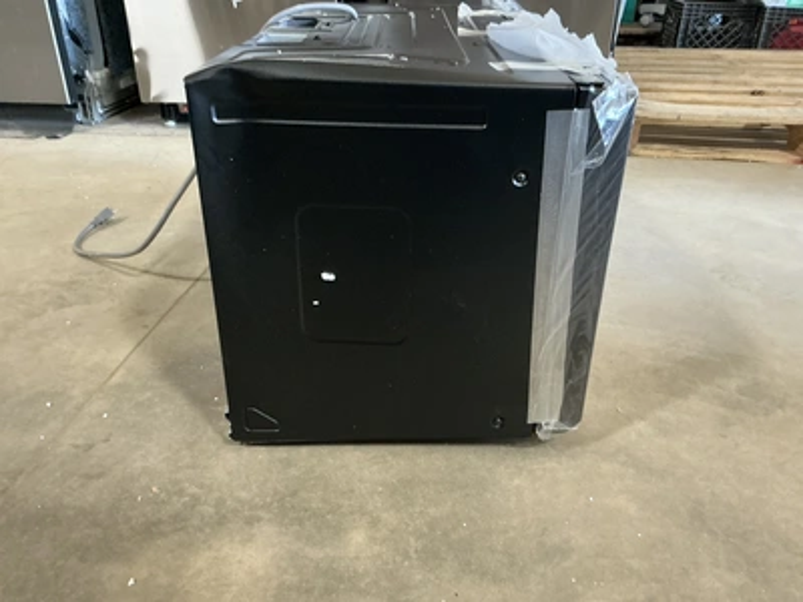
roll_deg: +0.0
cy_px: 301
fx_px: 650
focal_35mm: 28
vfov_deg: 49.7
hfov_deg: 63.4
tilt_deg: -29.8
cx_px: 402
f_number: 1.8
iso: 200
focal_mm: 3
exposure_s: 1/60
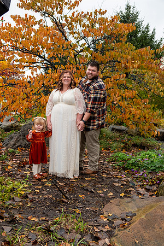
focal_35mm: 42
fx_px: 287
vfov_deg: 46.4
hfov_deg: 31.9
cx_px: 82
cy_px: 123
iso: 400
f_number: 4.5
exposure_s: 1/250
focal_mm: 27.7
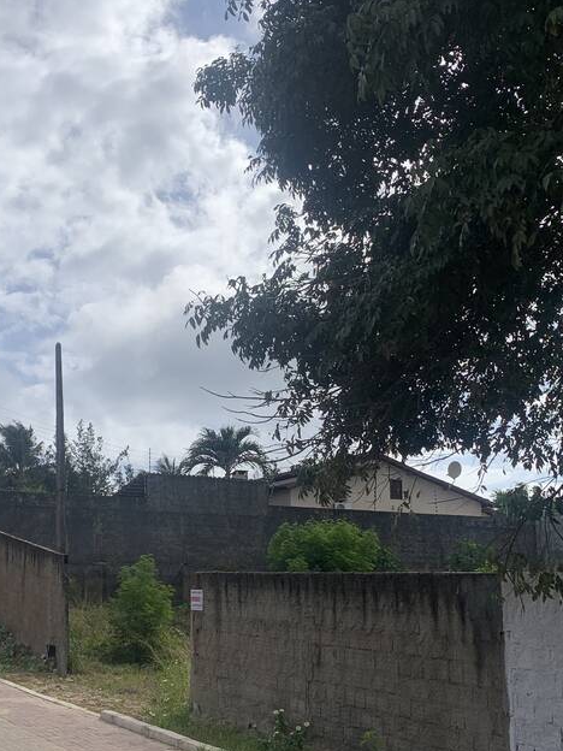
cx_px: 224
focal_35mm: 45
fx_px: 976
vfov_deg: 41.9
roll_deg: -0.1
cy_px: 453
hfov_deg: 32.1
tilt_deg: +11.1
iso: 25
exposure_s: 1/6452
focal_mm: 4.25
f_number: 1.8
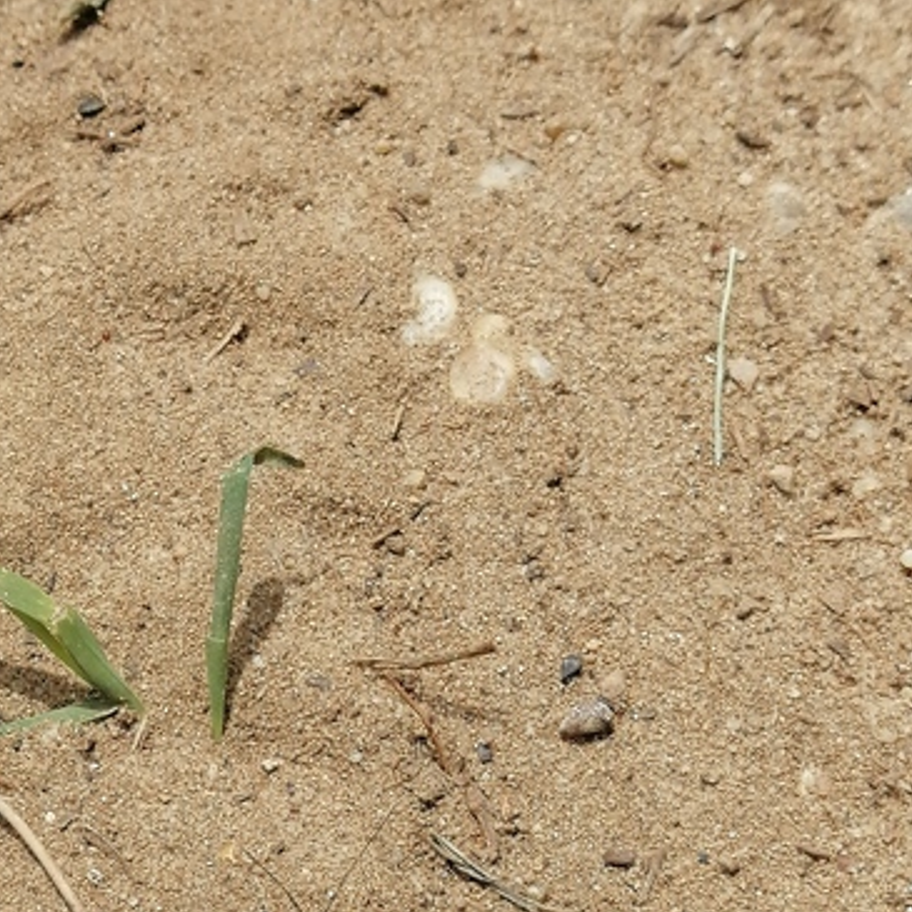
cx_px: 402
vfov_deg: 16.1
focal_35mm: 107
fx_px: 3189
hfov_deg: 16.3
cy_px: 792
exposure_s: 1/1206
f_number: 1.8
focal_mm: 3.95
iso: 50
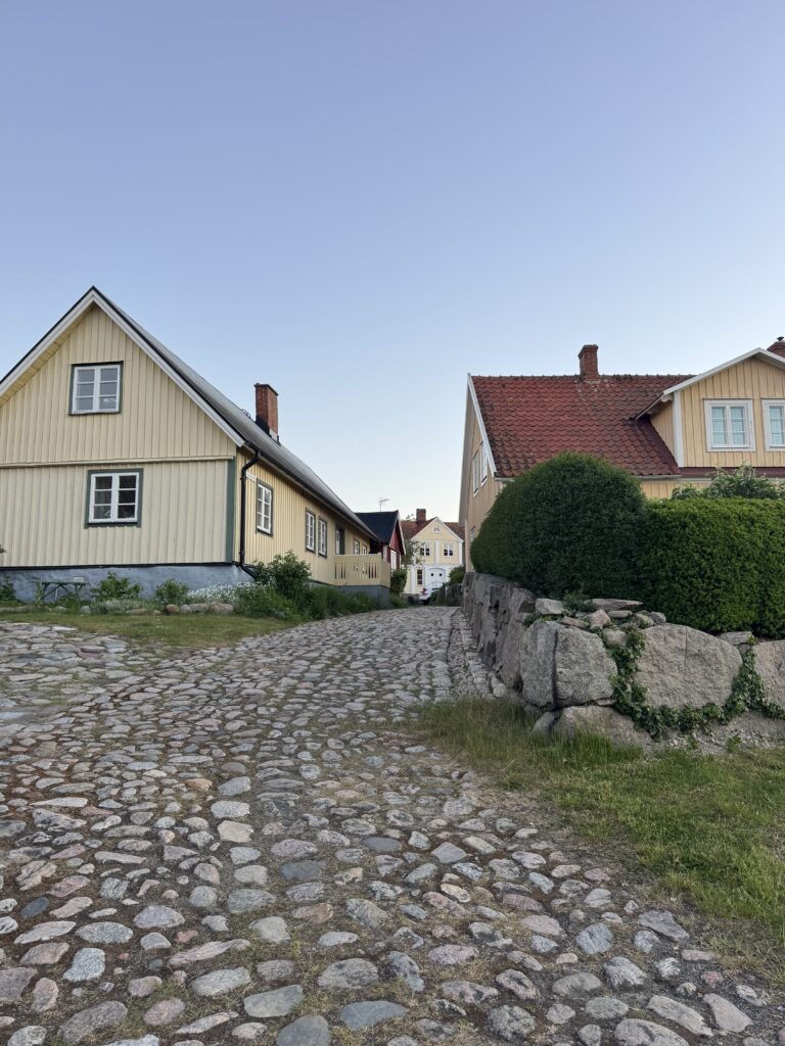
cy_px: 523
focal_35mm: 24
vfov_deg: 71.6
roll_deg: +1.2
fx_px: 726
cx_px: 392
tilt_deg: +7.8
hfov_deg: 56.8
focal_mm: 6.76
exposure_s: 1/121
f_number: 1.78
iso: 100
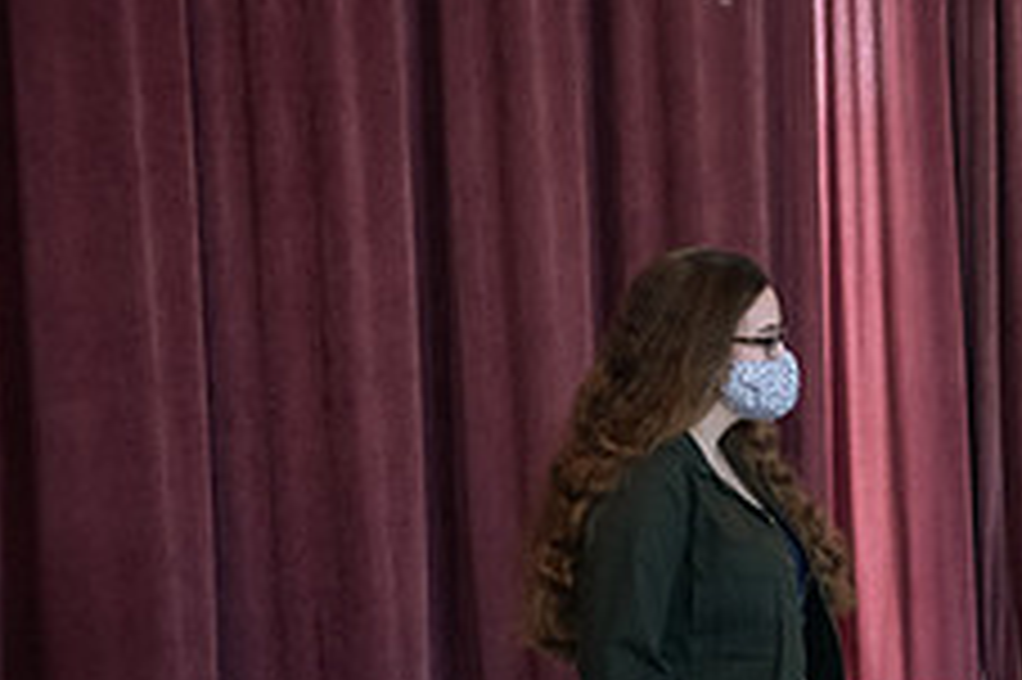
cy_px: 714
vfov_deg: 11.7
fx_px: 3262
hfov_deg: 17.1
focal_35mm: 115
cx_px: 1180
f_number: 3.5
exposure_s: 1/200
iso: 2000
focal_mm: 45
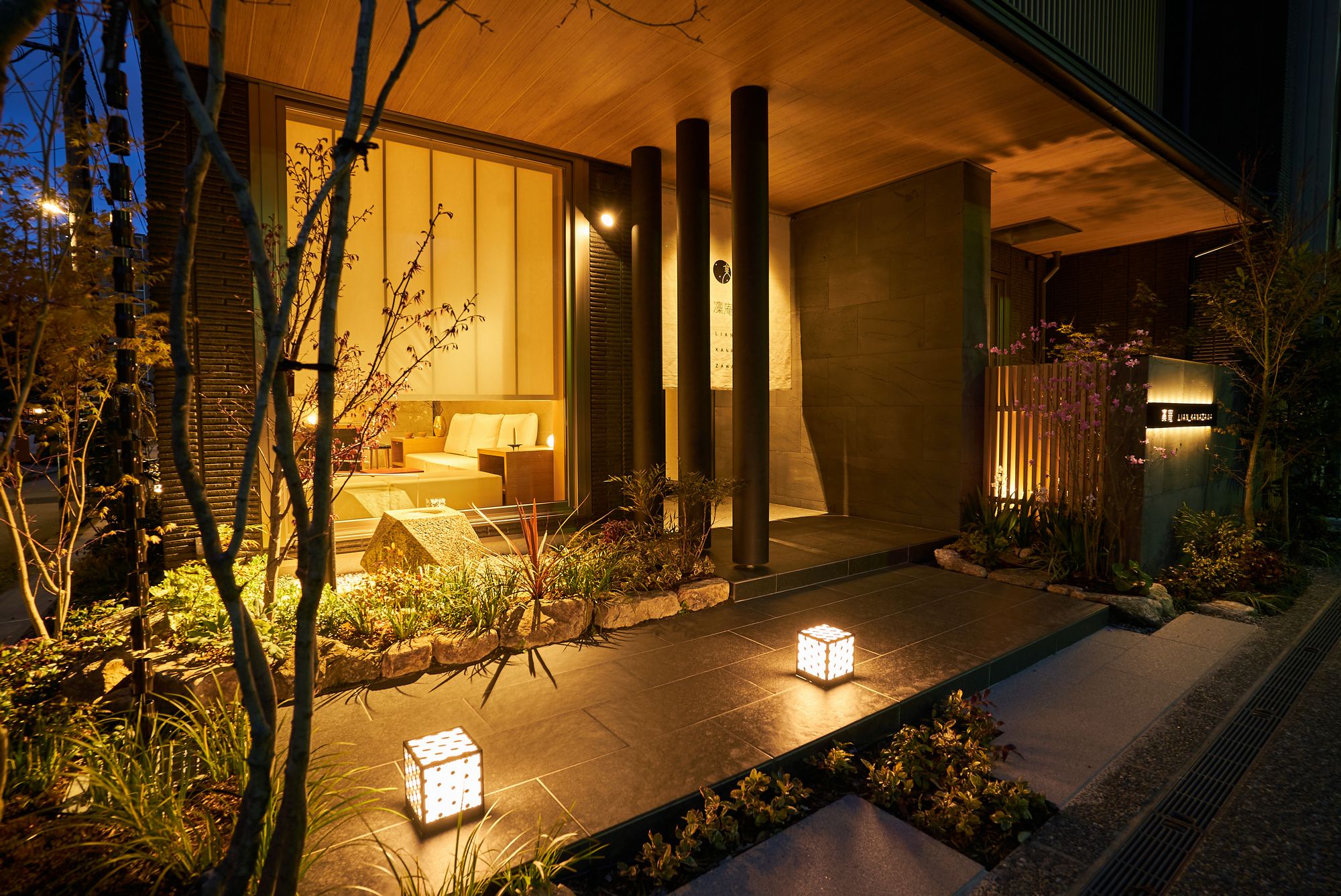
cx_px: 670
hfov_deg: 93.2
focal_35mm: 17
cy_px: 448
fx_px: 634
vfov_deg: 70.5
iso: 160
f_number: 8
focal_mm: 17
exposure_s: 2
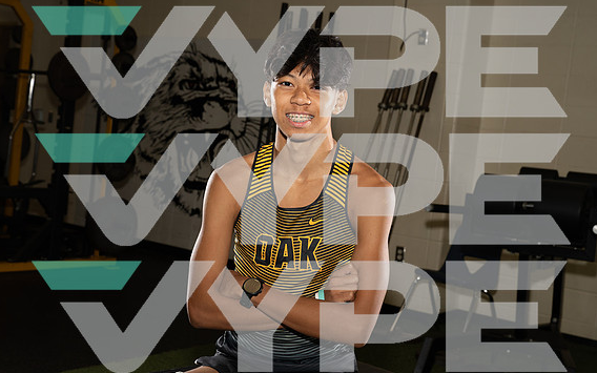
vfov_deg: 25.3
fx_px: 830
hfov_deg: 39.6
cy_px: 190
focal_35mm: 51
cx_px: 303
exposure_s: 1/250
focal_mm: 49
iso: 400
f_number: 6.3
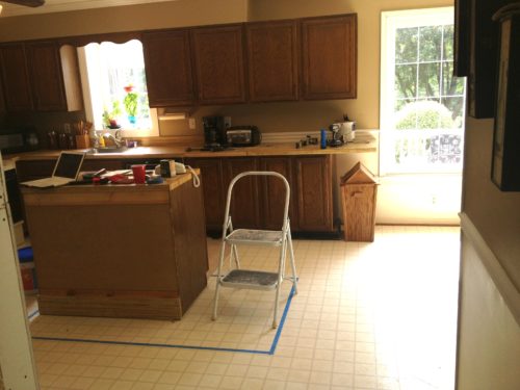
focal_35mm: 35
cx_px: 260
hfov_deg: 52.6
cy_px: 195
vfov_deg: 40.7
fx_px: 526
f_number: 2.4
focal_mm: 4.28
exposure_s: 1/135
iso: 50
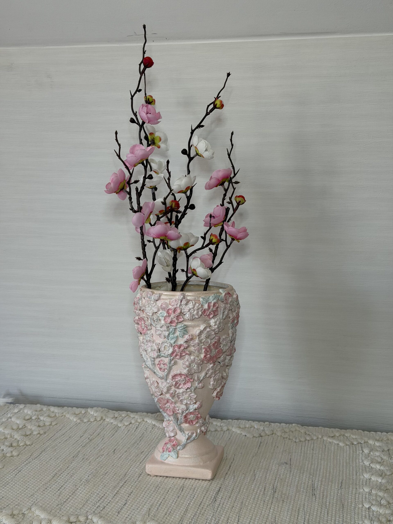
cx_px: 196
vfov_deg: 39.7
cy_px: 262
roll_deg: -0.7
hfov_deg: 30.3
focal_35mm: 48
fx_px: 727
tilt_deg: -6.6
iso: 100
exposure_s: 1/82
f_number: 1.78
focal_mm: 6.76
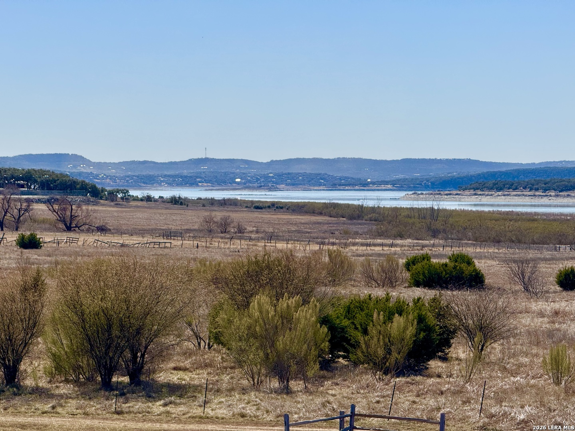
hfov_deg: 16.4
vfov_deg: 12.3
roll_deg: -0.3
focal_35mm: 120
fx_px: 1993
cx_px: 288
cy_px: 216
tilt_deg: -1.5
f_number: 2.8
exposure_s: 1/4651
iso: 64
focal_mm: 15.66
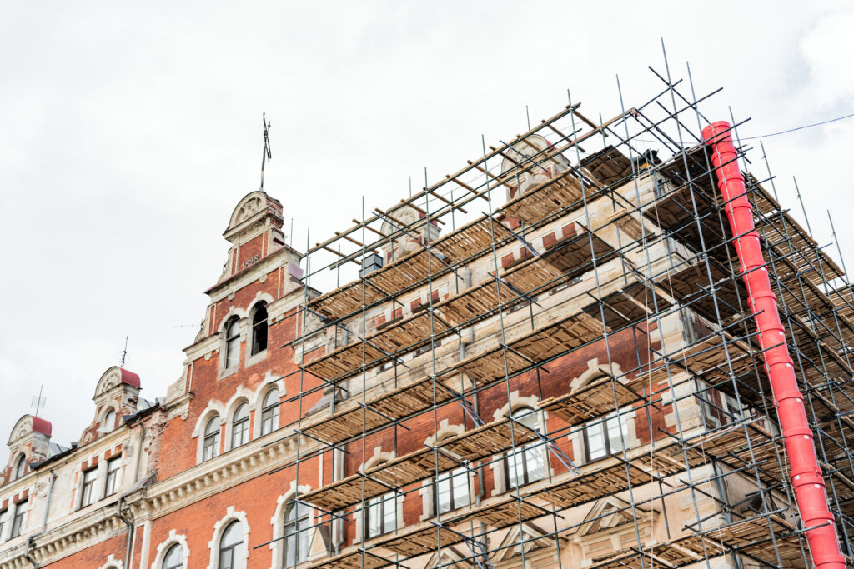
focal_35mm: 45
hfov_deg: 44.0
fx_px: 1058
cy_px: 284
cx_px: 427
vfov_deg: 30.1
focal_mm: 44.6
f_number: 2.8
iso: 200
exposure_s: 1/400
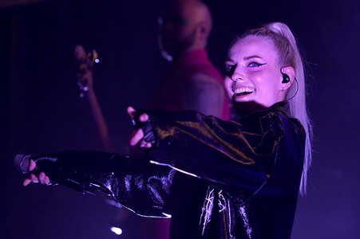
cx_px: 180
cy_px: 120
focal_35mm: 135
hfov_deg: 15.2
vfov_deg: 10.1
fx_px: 1349
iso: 2000
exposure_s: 1/1000
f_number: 3.5
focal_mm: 135
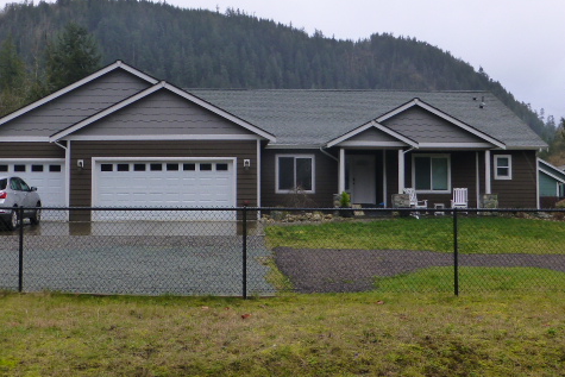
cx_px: 259
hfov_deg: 46.3
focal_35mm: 42
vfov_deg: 31.8
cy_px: 144
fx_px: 659
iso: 160
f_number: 4
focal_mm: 5.4
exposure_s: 1/200
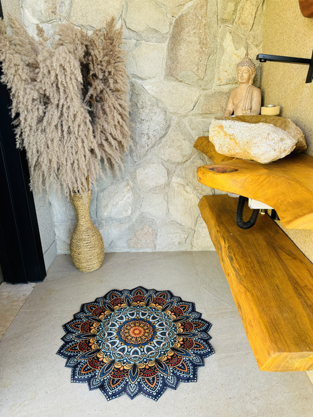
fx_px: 289
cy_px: 208
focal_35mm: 24
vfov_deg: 71.6
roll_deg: +2.1
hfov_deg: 56.8
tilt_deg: -20.8
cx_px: 156
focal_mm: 6.76
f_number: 1.78
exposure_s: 1/121
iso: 160
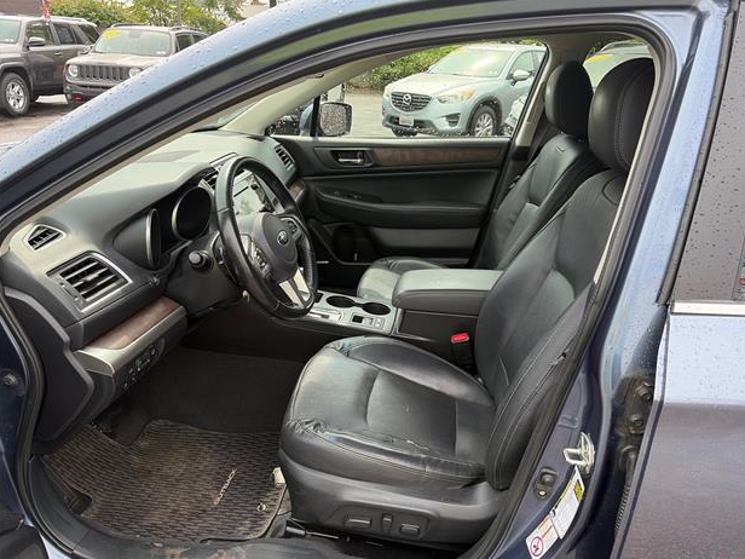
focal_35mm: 27
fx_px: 581
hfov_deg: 65.3
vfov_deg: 51.4
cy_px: 278
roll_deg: -2.9
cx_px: 382
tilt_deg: -20.6
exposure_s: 1/724
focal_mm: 5.96
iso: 64
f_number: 1.6
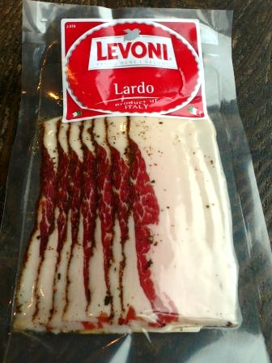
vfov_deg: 54.0
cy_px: 182
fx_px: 356
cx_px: 136
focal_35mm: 34
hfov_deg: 41.8
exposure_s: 1/100
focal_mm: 6.3
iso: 80
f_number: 3.6
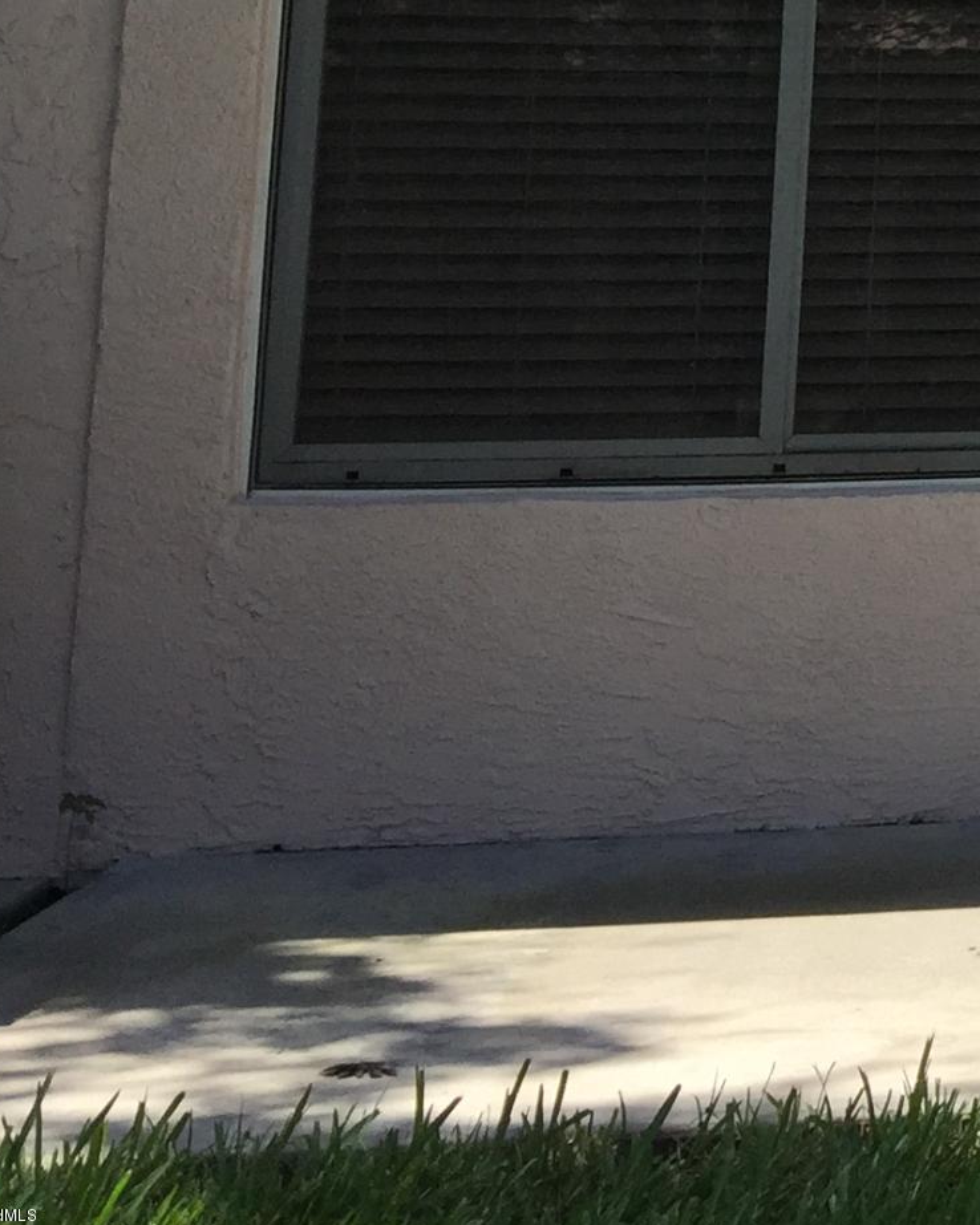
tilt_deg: +12.0
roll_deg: -0.8
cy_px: -184
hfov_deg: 14.2
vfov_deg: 19.7
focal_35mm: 92
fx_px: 3337
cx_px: 1931
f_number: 2.2
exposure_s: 1/989
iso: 32
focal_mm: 4.15
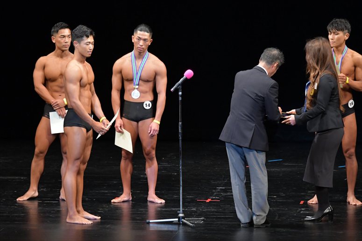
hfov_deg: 8.6
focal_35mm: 240
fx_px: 2412
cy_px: 120
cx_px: 181
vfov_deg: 5.7
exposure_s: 1/400
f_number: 5.6
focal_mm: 160
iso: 3200
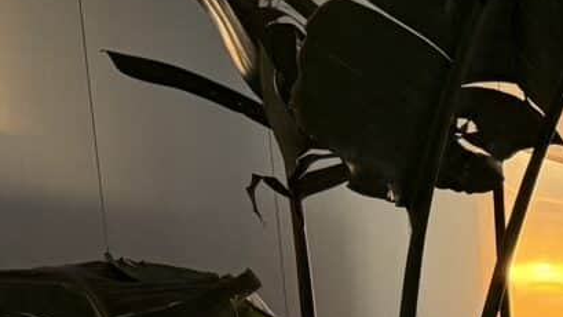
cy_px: 664
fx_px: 1956
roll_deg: +0.7
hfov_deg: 12.4
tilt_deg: -8.2
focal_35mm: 131
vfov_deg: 8.7
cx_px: 1408
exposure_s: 1/60
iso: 250
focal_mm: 6.76
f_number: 1.78
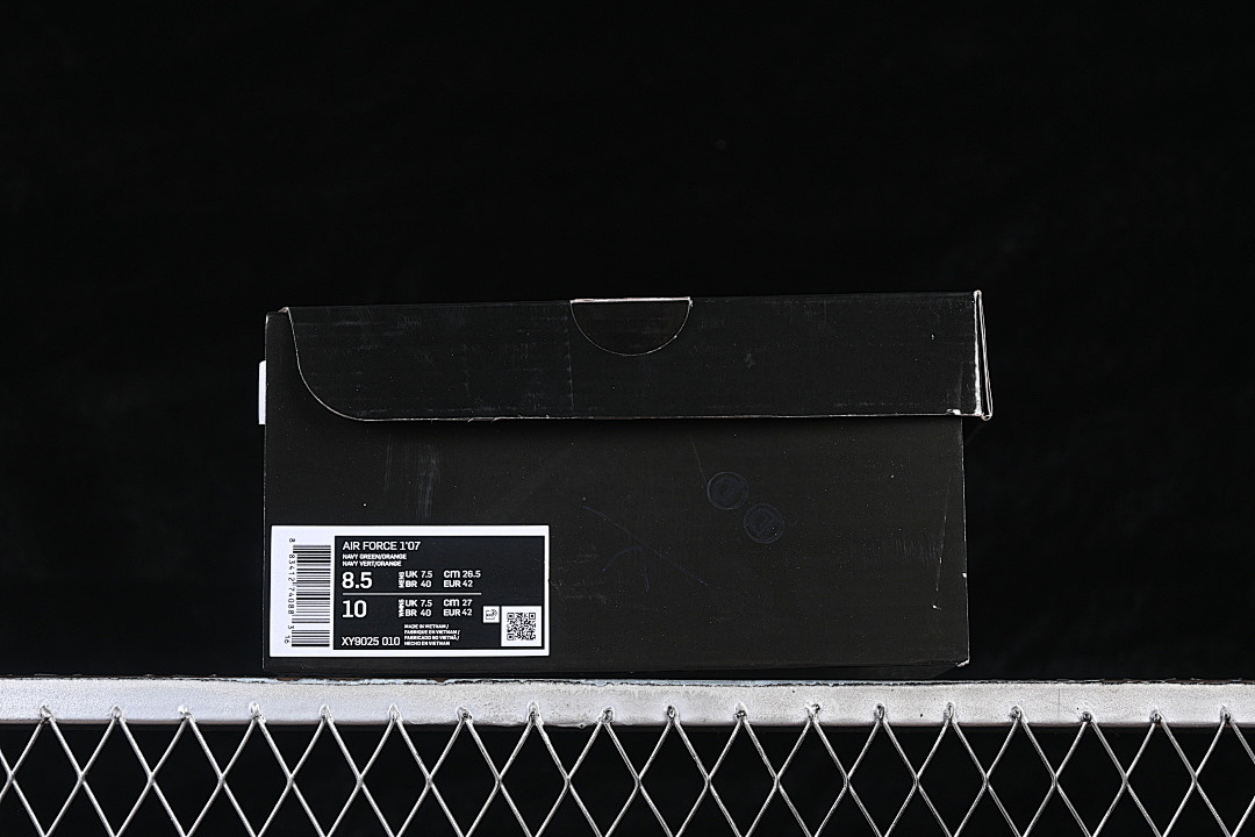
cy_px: 418
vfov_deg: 18.2
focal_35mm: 75
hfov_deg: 27.0
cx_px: 628
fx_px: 2614
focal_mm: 50
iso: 160
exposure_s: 1/60
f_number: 6.3
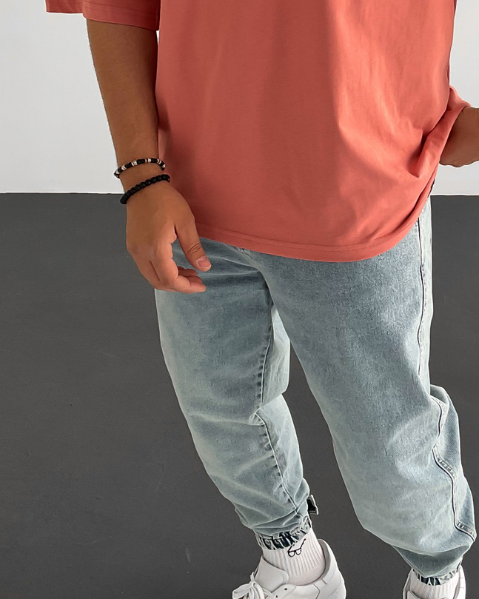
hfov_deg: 26.8
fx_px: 993
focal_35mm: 56
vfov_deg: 33.3
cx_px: 356
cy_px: 199
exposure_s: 1/120
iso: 32
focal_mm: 3
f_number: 1.8
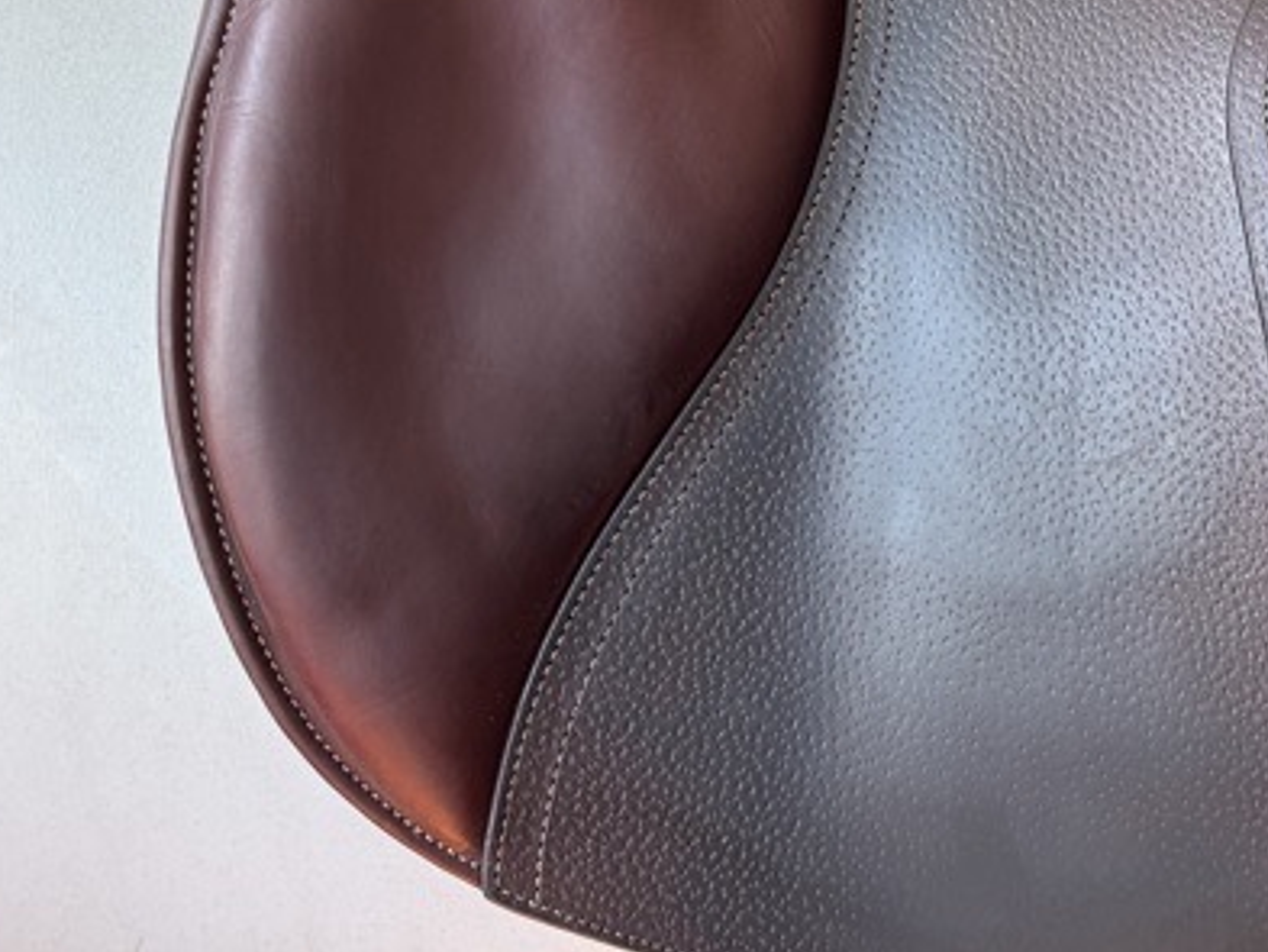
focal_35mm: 55
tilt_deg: -21.2
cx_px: 1300
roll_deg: +0.3
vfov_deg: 25.2
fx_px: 2015
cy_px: -18
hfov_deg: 31.9
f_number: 1.78
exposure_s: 1/121
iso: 100
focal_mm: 6.76
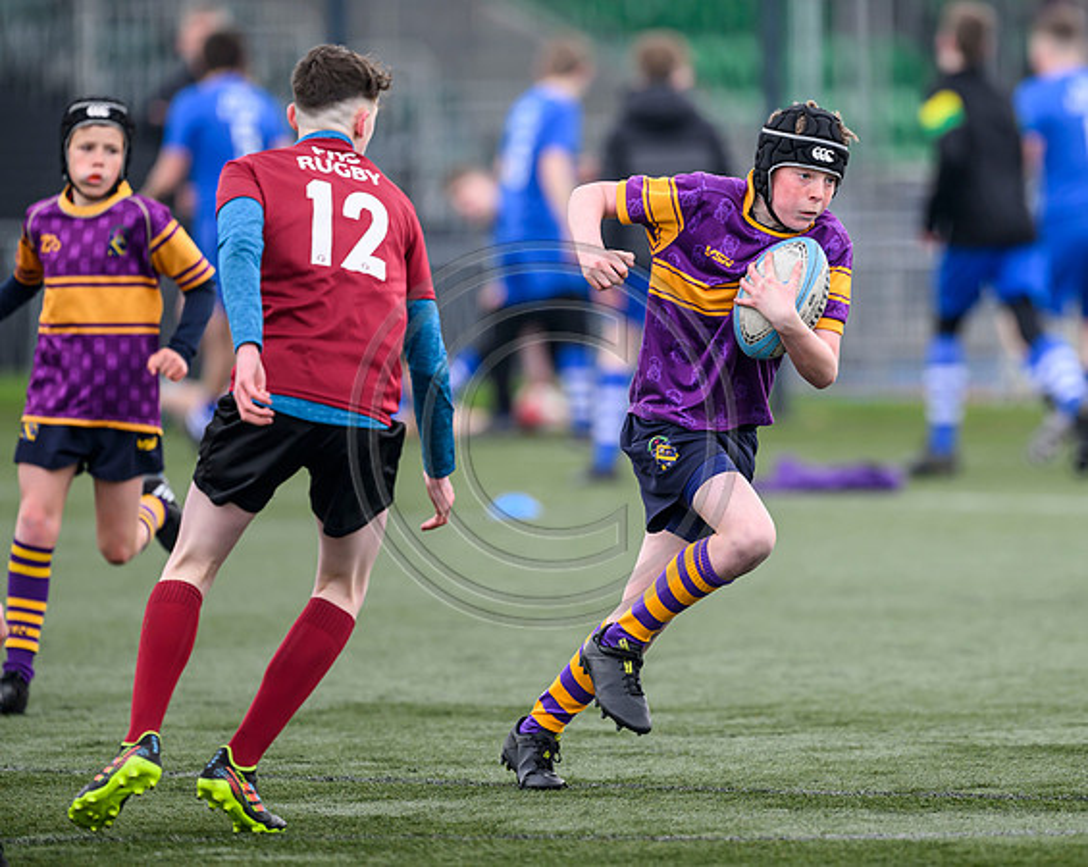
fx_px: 16287
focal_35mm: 507
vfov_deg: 3.0
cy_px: 404
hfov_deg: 3.8
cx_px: 733
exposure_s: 1/2000
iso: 640
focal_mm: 400
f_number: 3.5
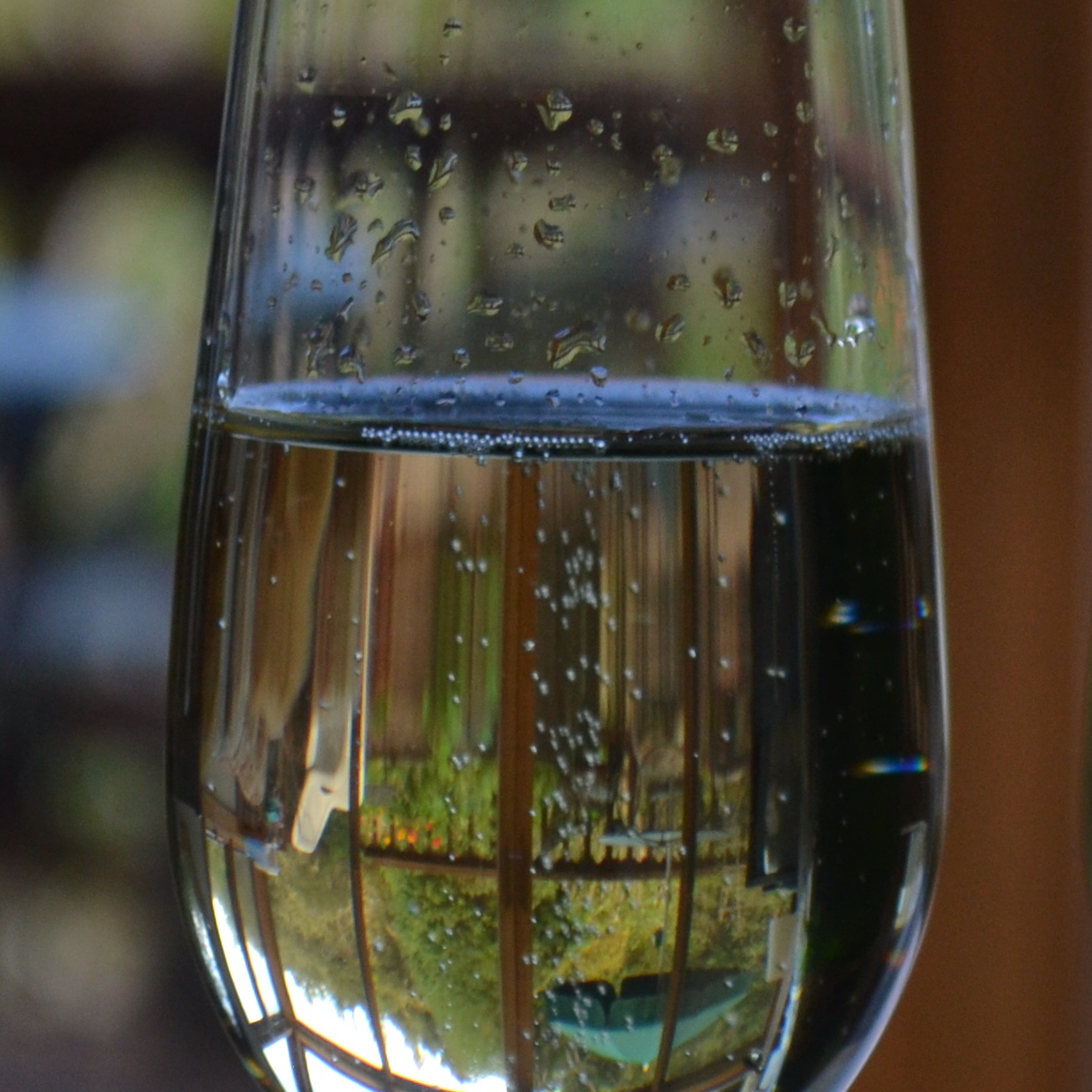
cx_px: 546
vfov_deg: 16.5
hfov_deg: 16.5
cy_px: 621
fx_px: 3770
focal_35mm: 106
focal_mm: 55
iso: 400
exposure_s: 1/100
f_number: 5.6
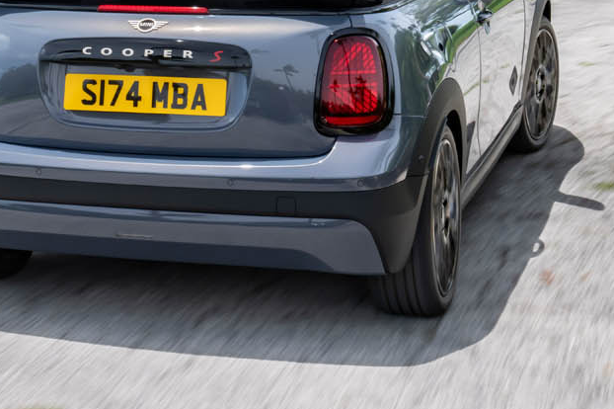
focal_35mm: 105
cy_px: -27
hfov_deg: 19.4
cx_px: 168
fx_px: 1790
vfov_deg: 12.8
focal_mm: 34
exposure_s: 1/30
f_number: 18
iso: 160
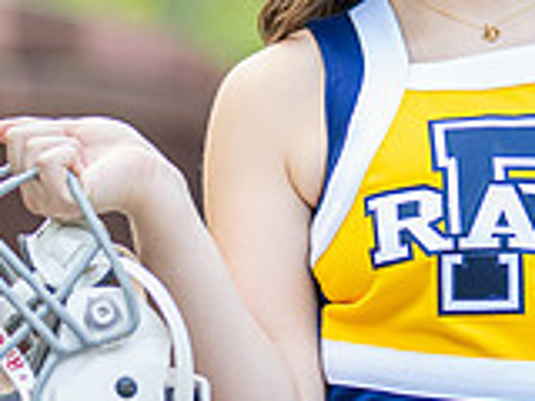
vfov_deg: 6.3
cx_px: 503
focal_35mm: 237
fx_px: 3663
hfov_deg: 8.3
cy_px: 233
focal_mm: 50
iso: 250
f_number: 1.2
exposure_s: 1/500
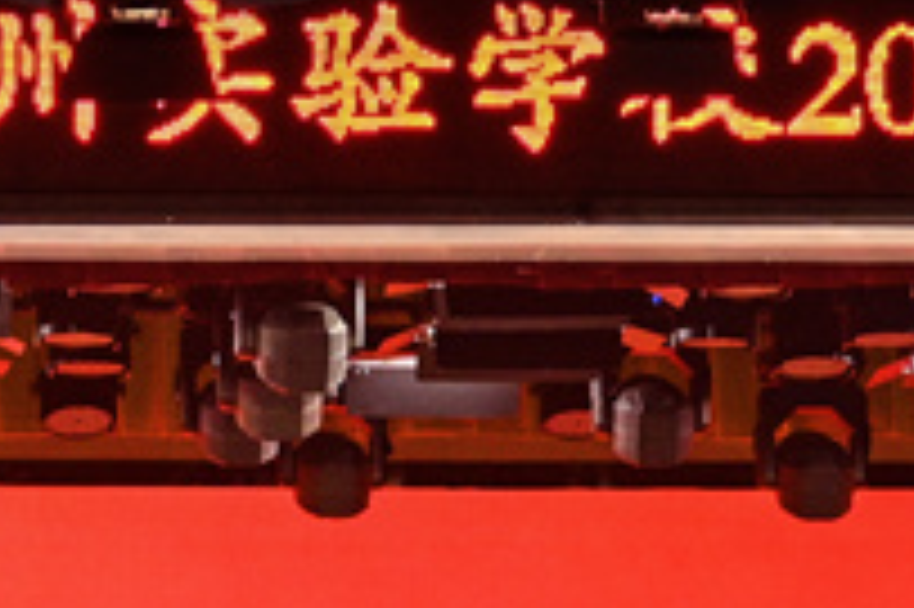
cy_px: 1470
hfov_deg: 7.7
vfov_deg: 5.1
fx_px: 6646
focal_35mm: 262
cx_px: -374
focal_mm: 38
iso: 1000
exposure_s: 1/125
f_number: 5
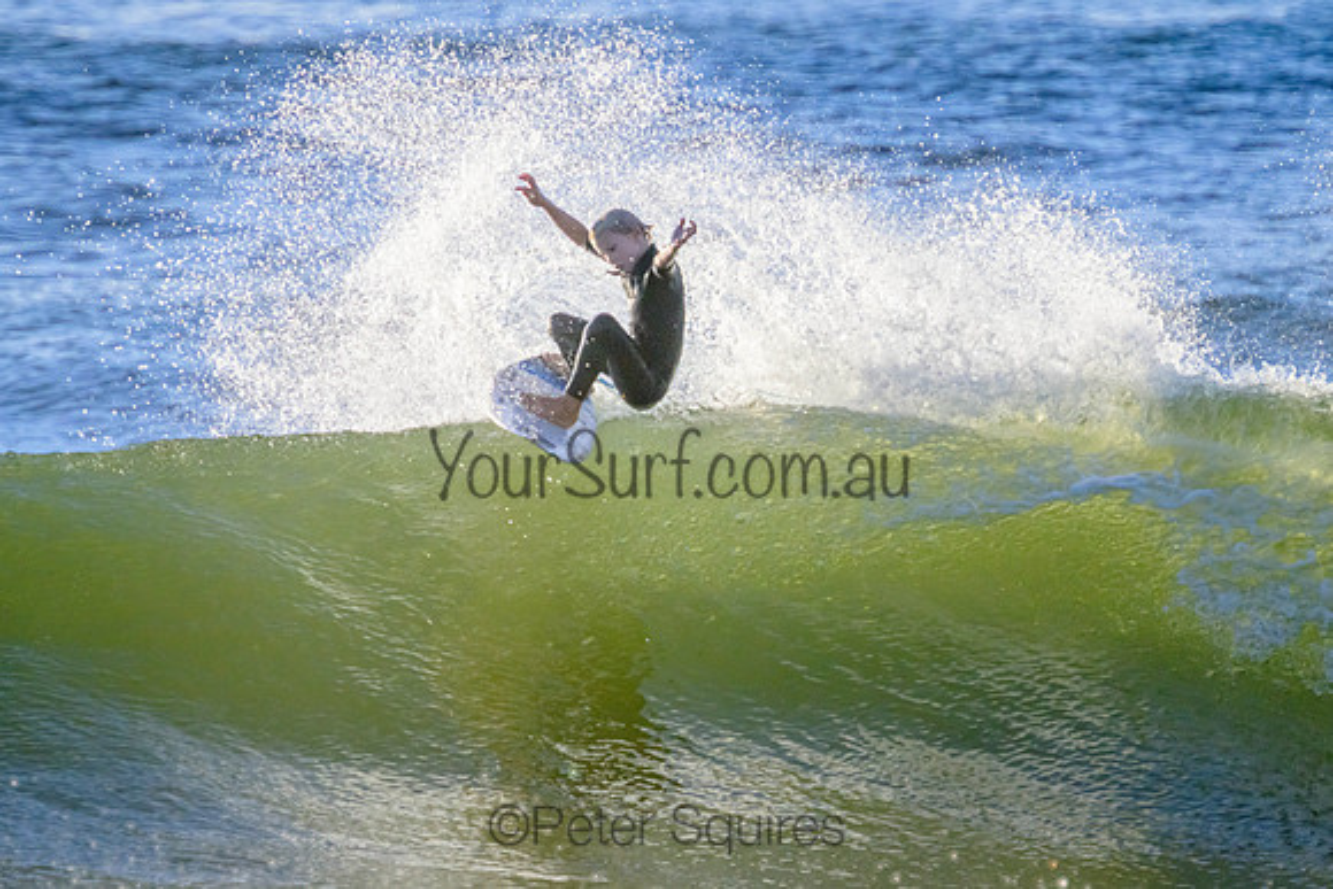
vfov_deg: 1.3
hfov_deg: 1.9
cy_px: 443
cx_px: 723
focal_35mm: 1098
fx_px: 40664
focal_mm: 800
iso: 1600
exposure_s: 1/2000
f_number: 11
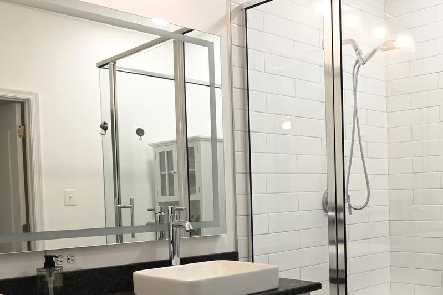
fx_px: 504
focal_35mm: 41
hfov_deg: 43.7
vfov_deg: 32.3
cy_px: 196
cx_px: 391
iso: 100
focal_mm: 16
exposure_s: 1/2
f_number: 8
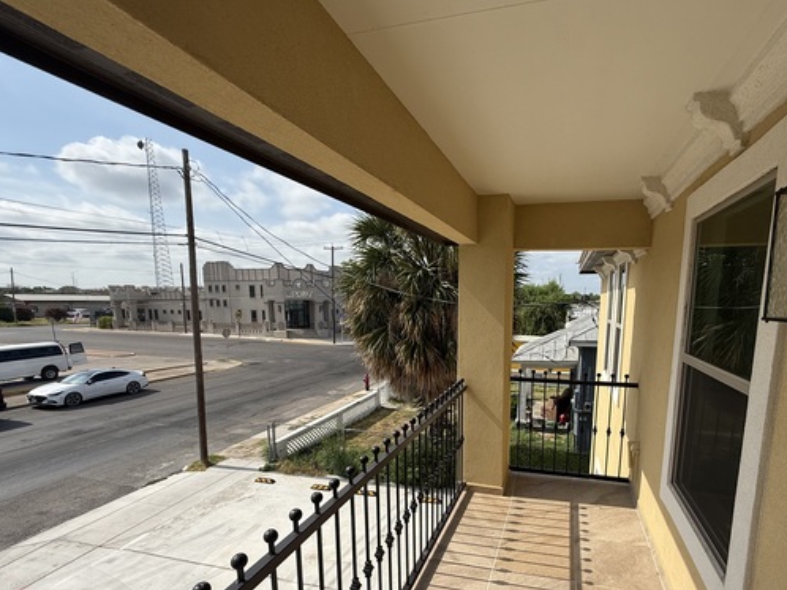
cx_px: 452
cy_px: 365
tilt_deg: -8.5
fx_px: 409
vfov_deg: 70.5
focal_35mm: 18
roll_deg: -0.9
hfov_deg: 87.2
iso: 50
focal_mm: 2.22
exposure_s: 1/2237
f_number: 2.2
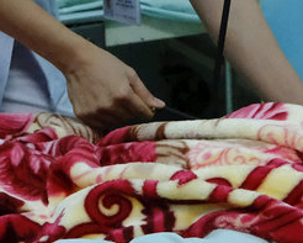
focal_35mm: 175
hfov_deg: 10.9
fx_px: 1570
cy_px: -56
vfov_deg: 8.7
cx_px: 310
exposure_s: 1/340
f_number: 5.6
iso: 12800
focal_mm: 34.2
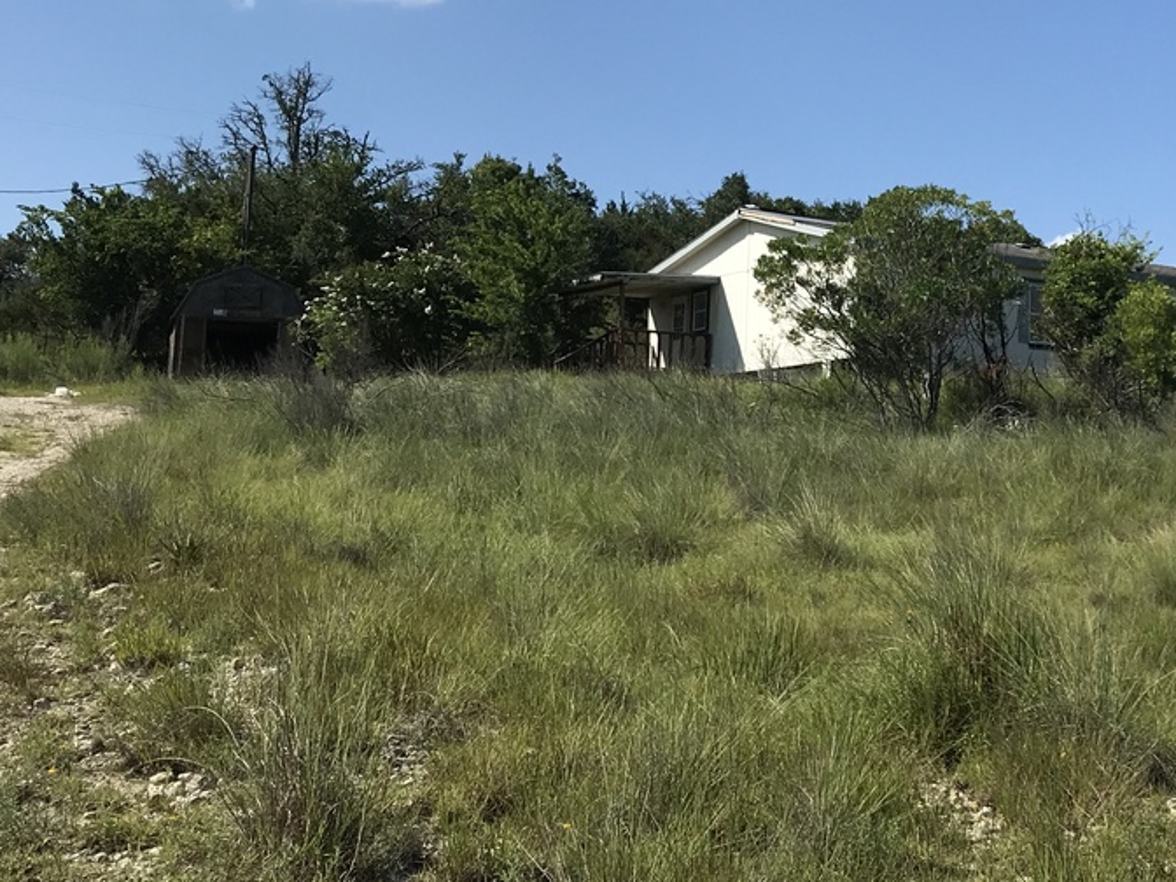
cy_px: 271
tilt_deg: +7.4
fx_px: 2038
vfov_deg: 24.3
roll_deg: -0.8
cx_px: 1001
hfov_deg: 31.1
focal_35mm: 60
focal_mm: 3.99
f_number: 1.8
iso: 20
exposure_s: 1/2907
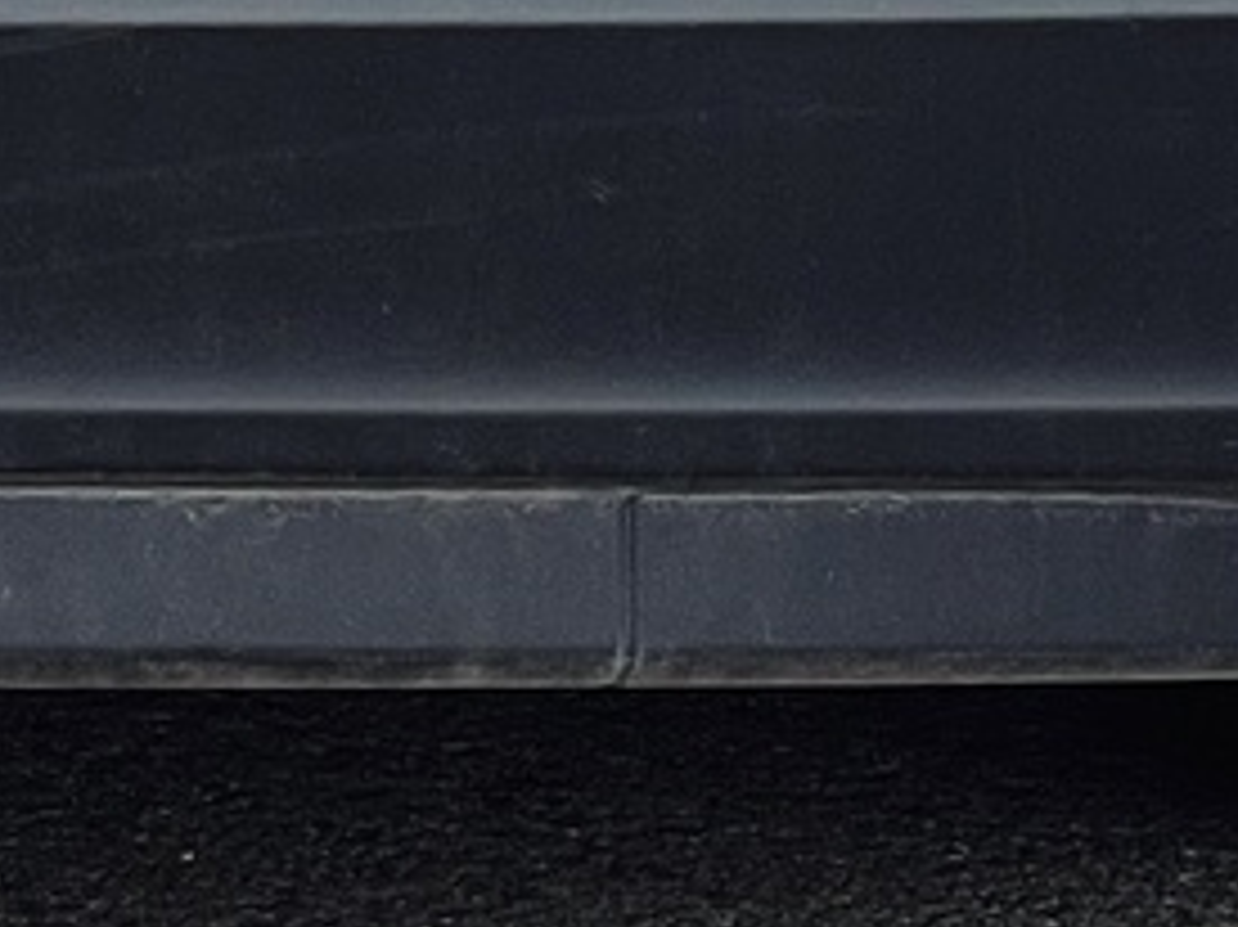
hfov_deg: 6.4
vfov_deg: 4.8
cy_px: -1454
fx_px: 10832
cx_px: -756
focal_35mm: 303
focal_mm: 6
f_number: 2
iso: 25
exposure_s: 1/122
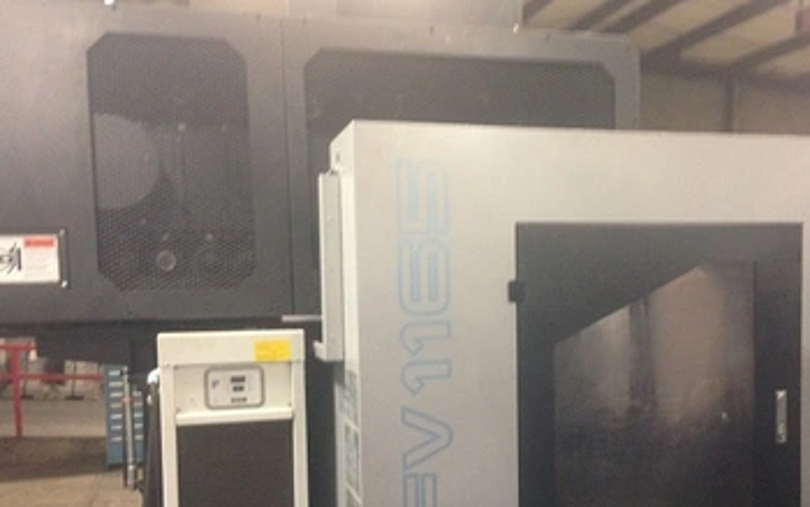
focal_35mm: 40
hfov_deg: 49.2
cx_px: 454
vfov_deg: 31.8
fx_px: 883
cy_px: 338
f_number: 2.4
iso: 250
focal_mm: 4.12
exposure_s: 1/20
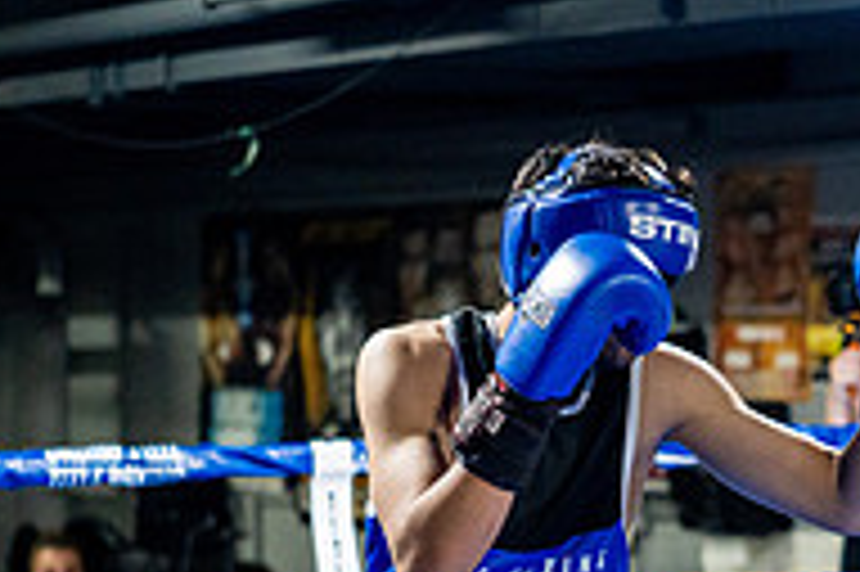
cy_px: 795
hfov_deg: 13.2
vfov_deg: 8.8
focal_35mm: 152
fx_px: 3628
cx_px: 982
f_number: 2
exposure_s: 1/1000
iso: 4000
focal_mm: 50
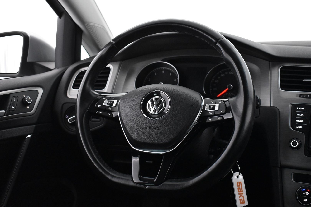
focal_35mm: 45
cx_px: 156
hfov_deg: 43.6
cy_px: 104
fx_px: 389
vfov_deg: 29.9
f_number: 4.2
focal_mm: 30
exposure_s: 1/40
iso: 3200
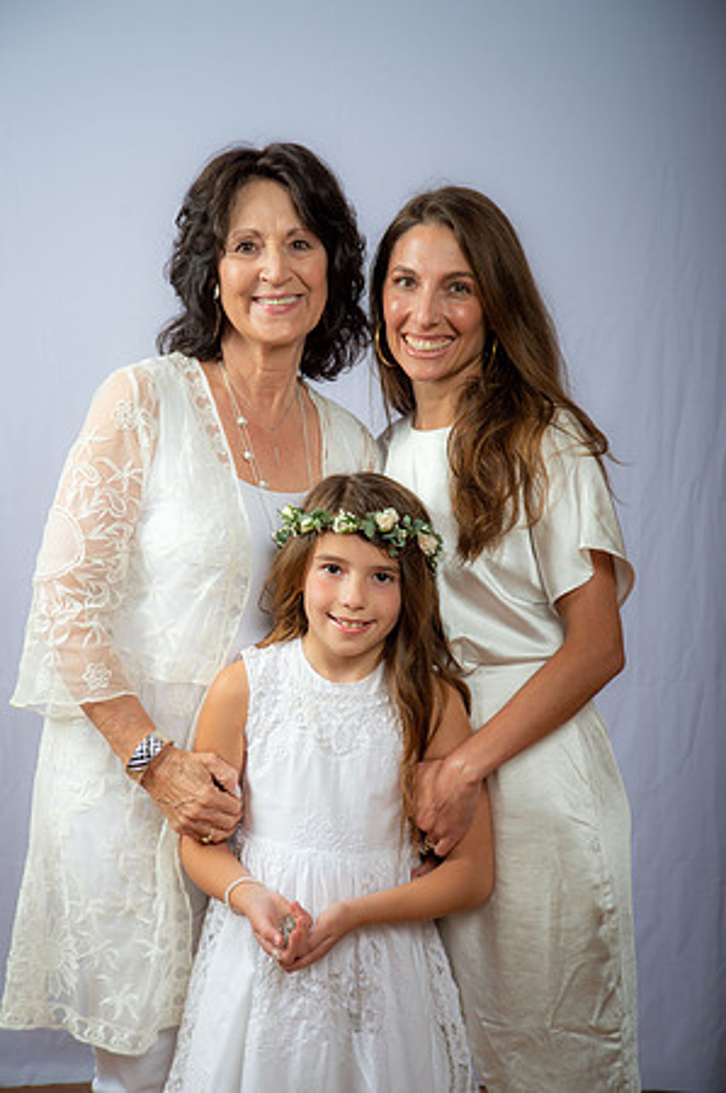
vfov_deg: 28.9
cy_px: 546
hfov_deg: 19.4
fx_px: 2122
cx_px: 363
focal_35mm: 70
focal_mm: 70
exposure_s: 1/200
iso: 250
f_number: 5.6
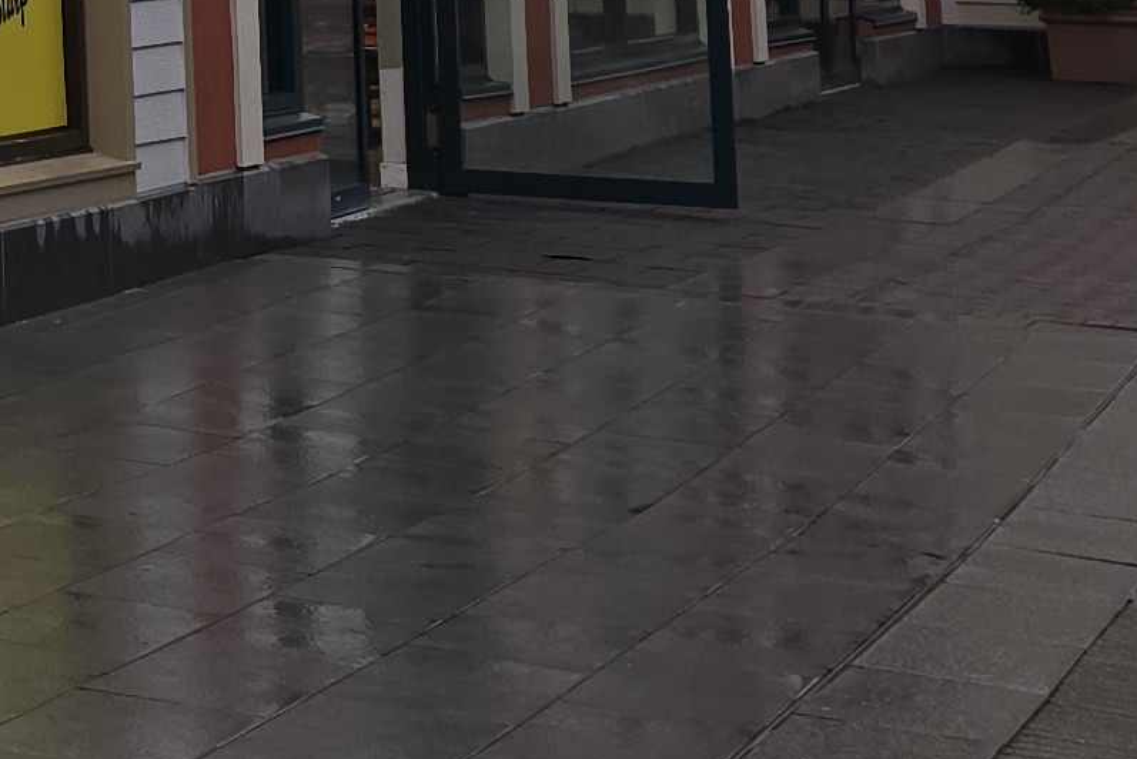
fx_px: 3791
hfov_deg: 13.1
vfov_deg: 10.7
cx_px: -1541
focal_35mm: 120
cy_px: -609
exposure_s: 1/120
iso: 16
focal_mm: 6.3
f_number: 1.7
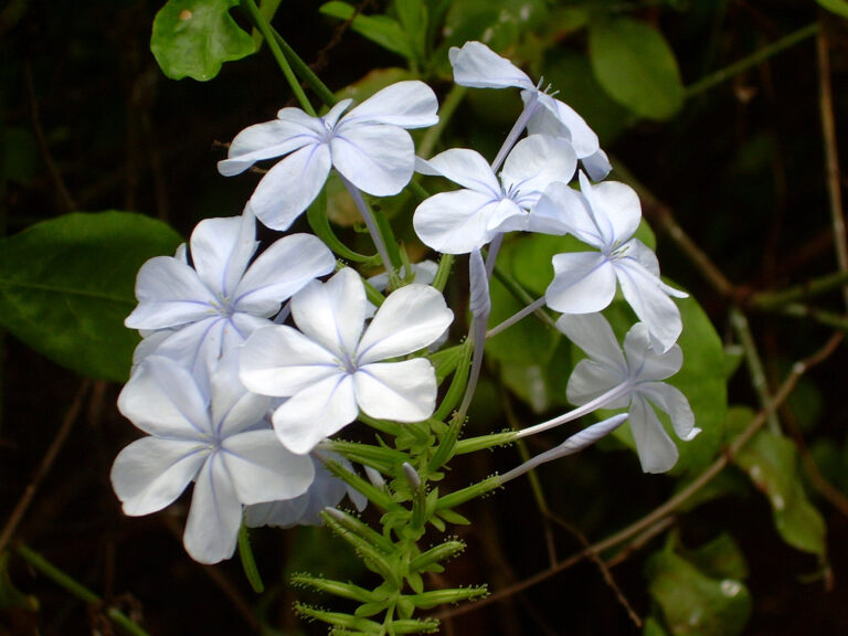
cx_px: 424
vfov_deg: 13.5
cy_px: 318
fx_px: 2695
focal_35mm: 110
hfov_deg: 17.9
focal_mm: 18.9
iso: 100
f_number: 4.9
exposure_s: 1/105
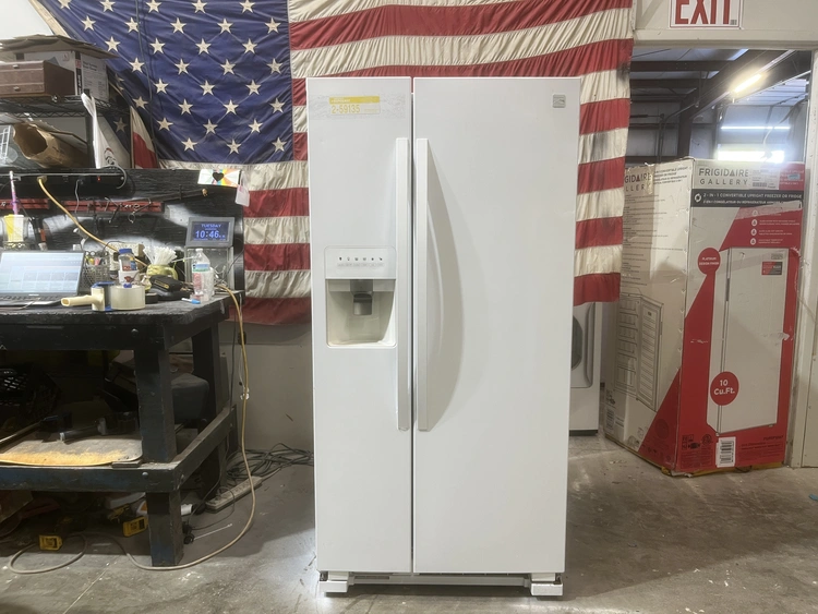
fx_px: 615
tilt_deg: -8.2
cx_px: 409
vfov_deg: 53.1
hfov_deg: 67.3
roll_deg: -0.1
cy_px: 307
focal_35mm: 26
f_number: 1.6
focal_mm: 5.1
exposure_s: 1/60
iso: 100
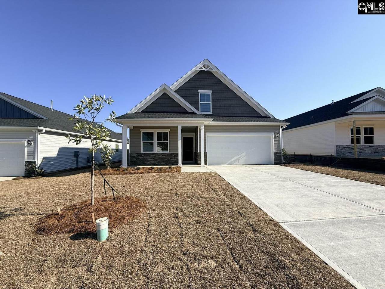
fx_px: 156
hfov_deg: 102.1
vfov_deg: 85.7
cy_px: 144
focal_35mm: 14
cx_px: 192
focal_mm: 2.22
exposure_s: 1/1848
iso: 50
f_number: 2.2
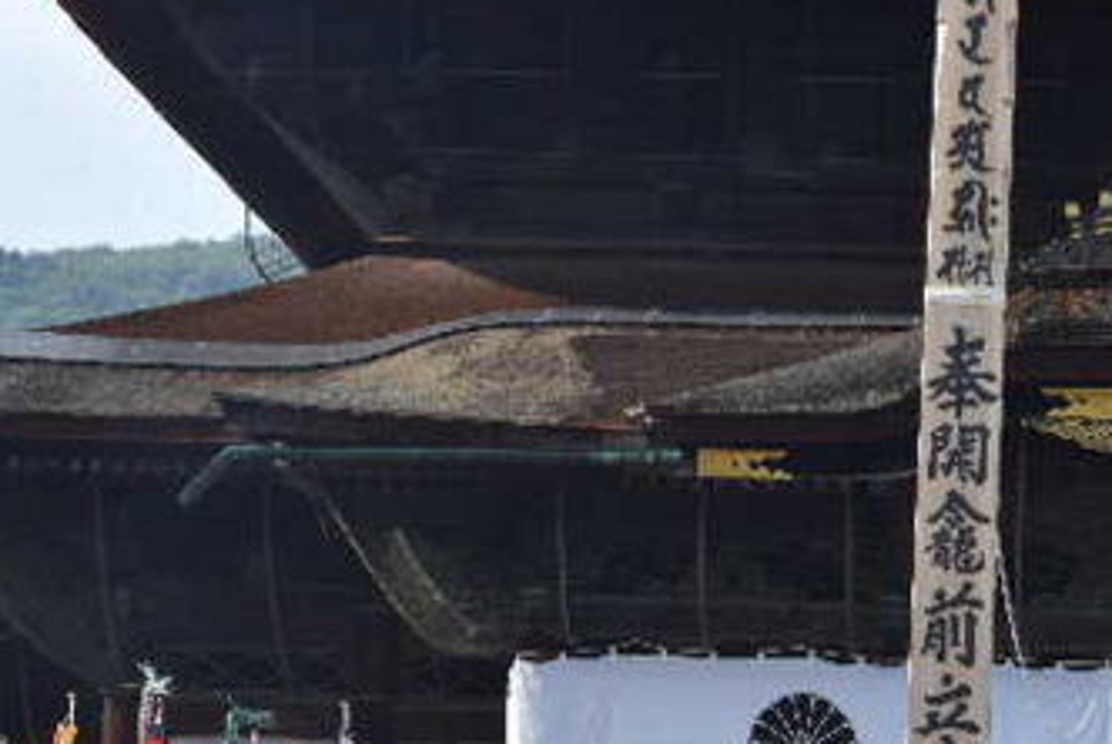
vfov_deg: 9.2
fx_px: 4603
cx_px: 921
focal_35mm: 149
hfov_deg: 13.7
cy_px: 359
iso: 200
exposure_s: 1/250
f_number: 8
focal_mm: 55
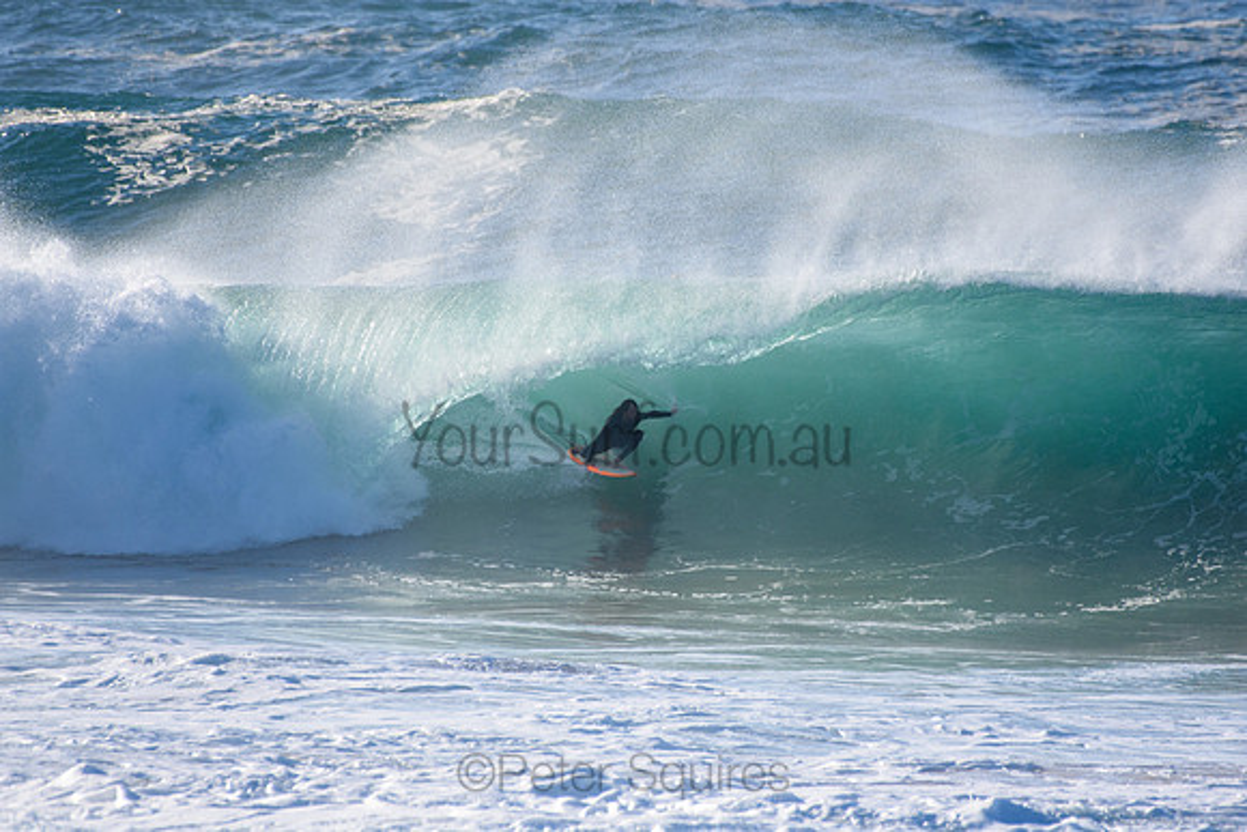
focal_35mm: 750
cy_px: 416
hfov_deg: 2.7
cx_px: 624
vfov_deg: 1.8
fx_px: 25984
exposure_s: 1/2000
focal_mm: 500
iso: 320
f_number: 5.6
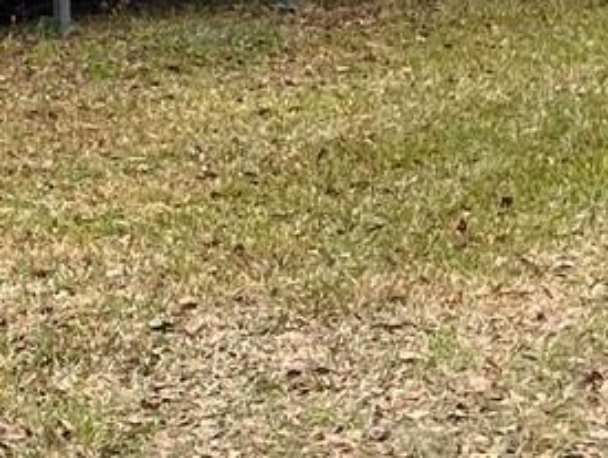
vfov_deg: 9.7
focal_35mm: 151
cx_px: -405
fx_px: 2656
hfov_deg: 12.2
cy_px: -91
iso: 50
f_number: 1.6
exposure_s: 1/358
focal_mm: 5.1
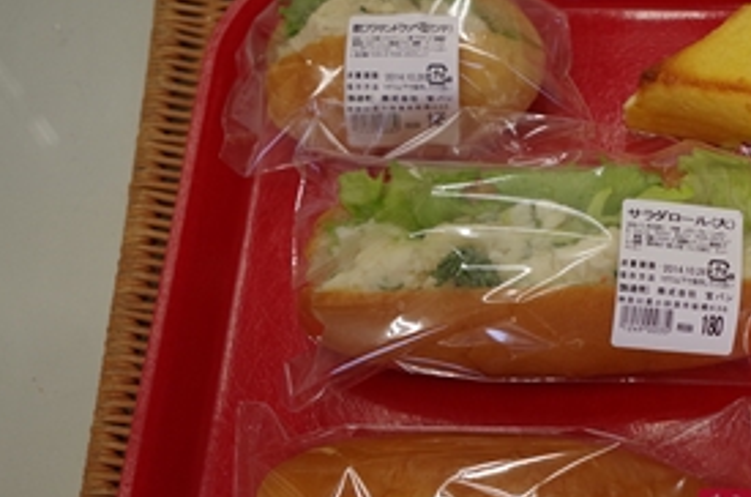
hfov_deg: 27.9
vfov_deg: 19.0
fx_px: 1471
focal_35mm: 71
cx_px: 629
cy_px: 382
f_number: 4
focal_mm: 26.25
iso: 400
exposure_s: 1/125
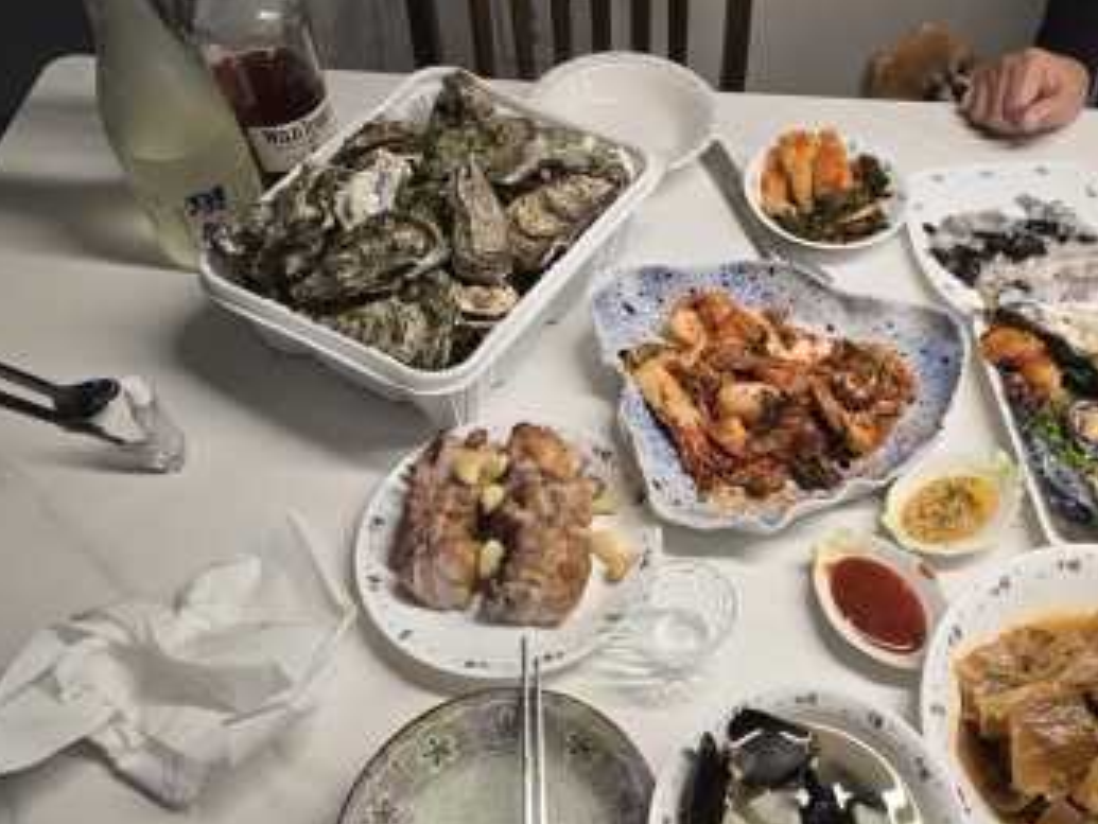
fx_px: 1015
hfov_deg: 56.1
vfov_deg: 44.2
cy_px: 439
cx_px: 694
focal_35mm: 32
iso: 100
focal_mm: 6.3
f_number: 1.7
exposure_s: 1/120
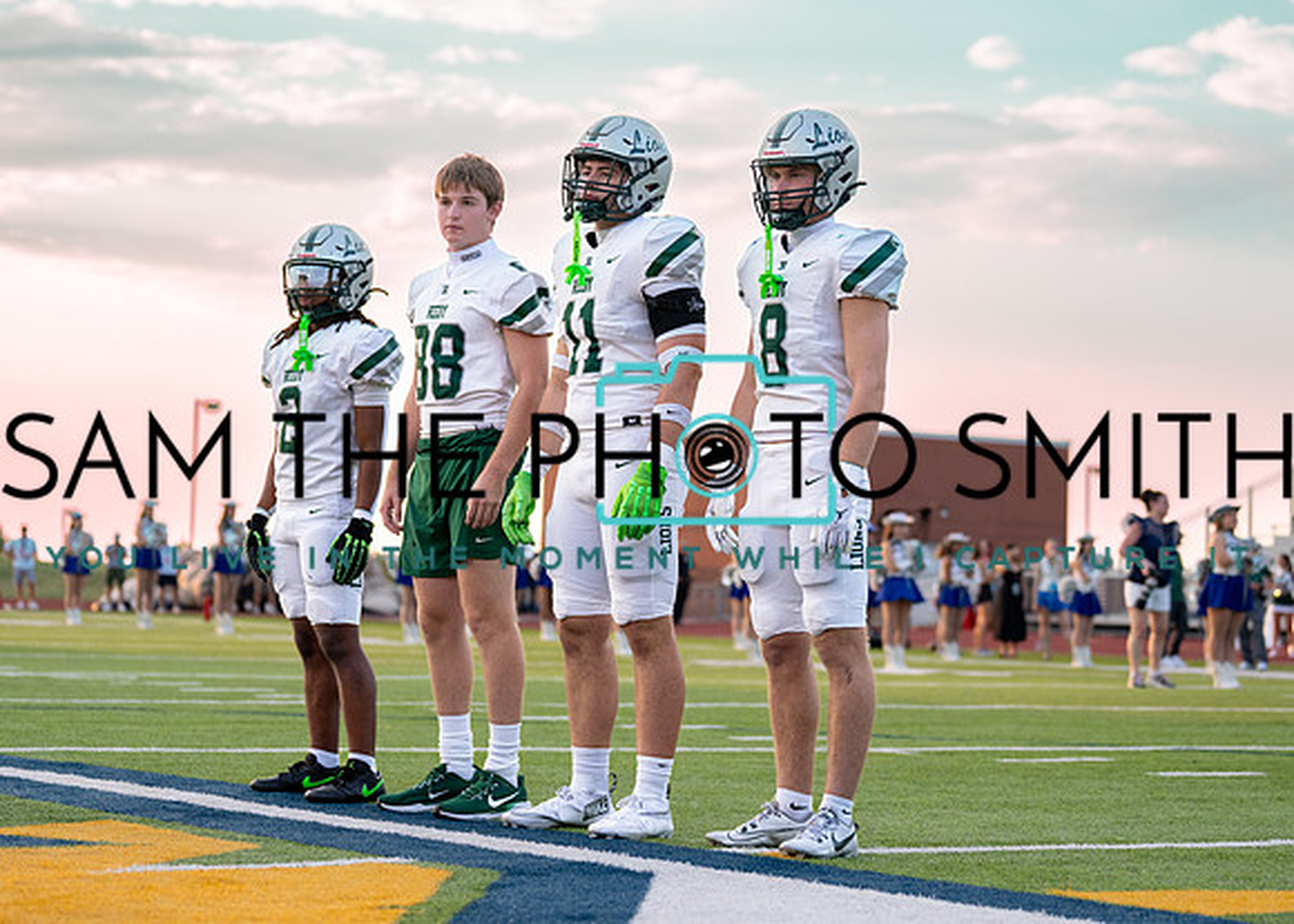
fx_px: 3146
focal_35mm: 86
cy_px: 437
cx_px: 640
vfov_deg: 16.7
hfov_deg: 23.2
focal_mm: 70
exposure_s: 1/1600
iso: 500
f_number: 2.8
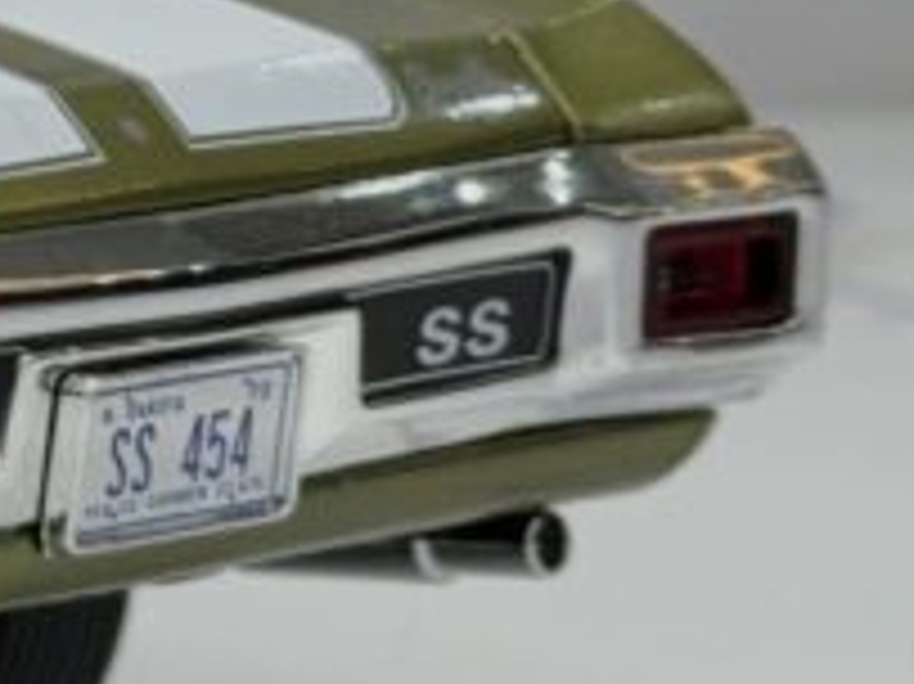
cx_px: -1252
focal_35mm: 284
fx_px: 7494
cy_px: -50
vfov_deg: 5.2
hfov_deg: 6.6
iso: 64
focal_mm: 6.76
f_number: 1.78
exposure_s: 1/100
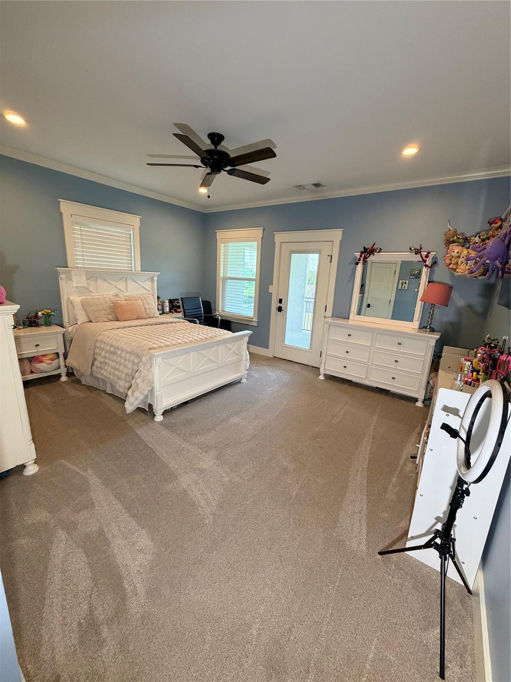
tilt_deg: -14.0
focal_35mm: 14
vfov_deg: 102.1
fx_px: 276
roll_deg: -3.0
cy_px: 341
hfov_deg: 85.7
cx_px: 256
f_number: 2.2
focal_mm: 2.22
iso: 320
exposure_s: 1/120
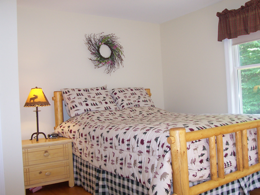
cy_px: 98
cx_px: 130
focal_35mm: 37
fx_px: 278
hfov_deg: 50.1
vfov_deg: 38.7
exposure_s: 1/60
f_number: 2.8
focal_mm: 5.6
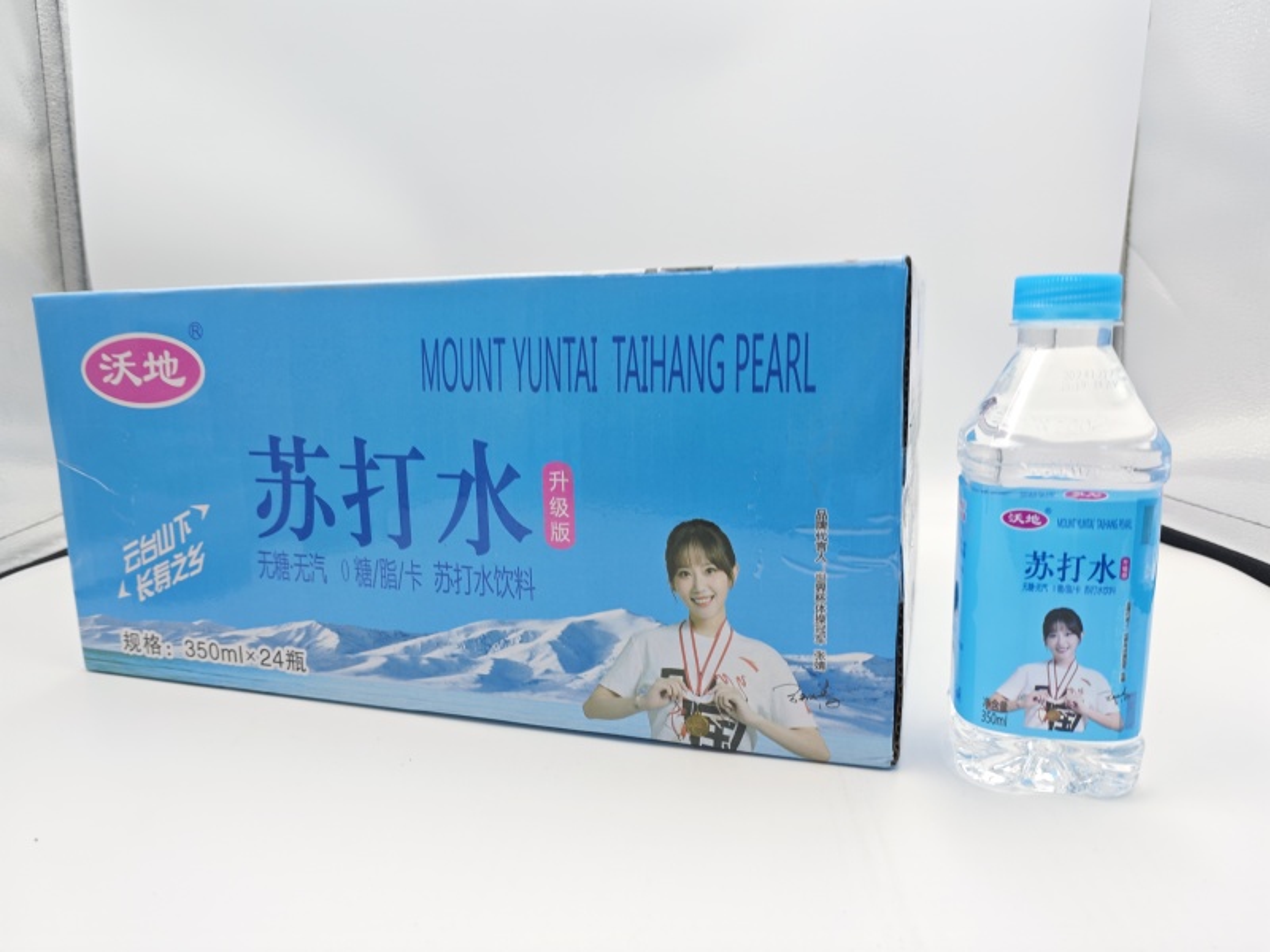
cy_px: 476
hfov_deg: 71.6
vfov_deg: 56.8
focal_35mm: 24
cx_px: 635
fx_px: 881
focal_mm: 5.84
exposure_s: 1/100
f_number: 1.6
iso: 64
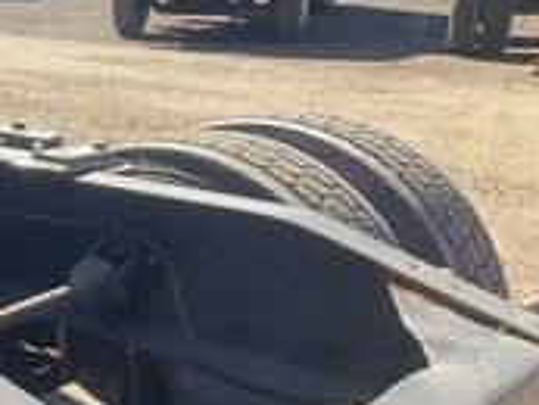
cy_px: 408
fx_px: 1044
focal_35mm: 67
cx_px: -75
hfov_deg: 26.4
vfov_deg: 21.2
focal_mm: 3
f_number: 1.8
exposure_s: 1/342
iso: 25
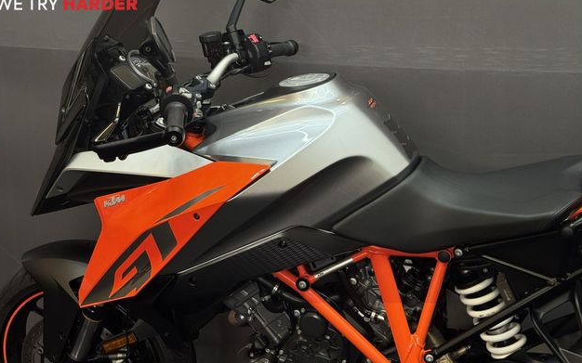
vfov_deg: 24.8
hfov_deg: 38.9
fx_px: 825
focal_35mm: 52
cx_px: 286
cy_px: 155
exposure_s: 1/100
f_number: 1.78
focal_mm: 6.76
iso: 80
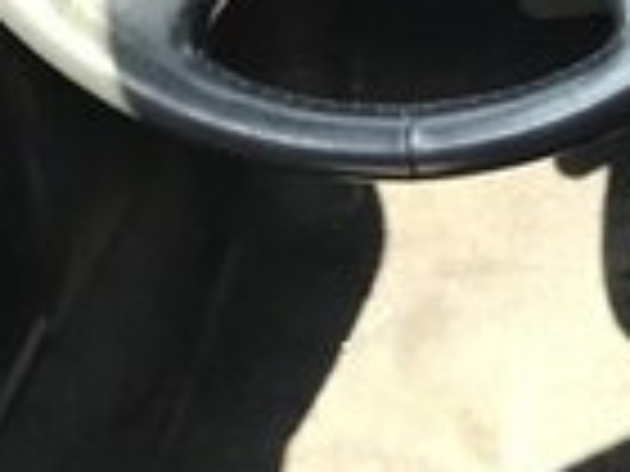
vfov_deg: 11.2
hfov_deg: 13.0
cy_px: 47
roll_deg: +1.5
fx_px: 2402
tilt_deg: -31.3
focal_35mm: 132
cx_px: 1242
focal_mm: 3.99
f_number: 1.8
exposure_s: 1/100
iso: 40
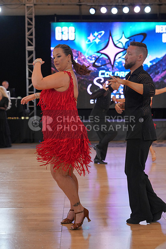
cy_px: 124
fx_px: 463
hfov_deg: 20.3
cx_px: 83
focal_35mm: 67
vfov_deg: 30.1
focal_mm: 67
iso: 2000
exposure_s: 1/500
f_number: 3.5
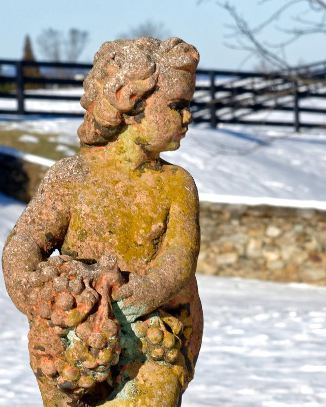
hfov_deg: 8.6
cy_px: 316
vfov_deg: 10.7
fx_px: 2170
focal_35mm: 180
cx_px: 136
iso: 320
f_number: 14
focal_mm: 100
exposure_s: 1/320
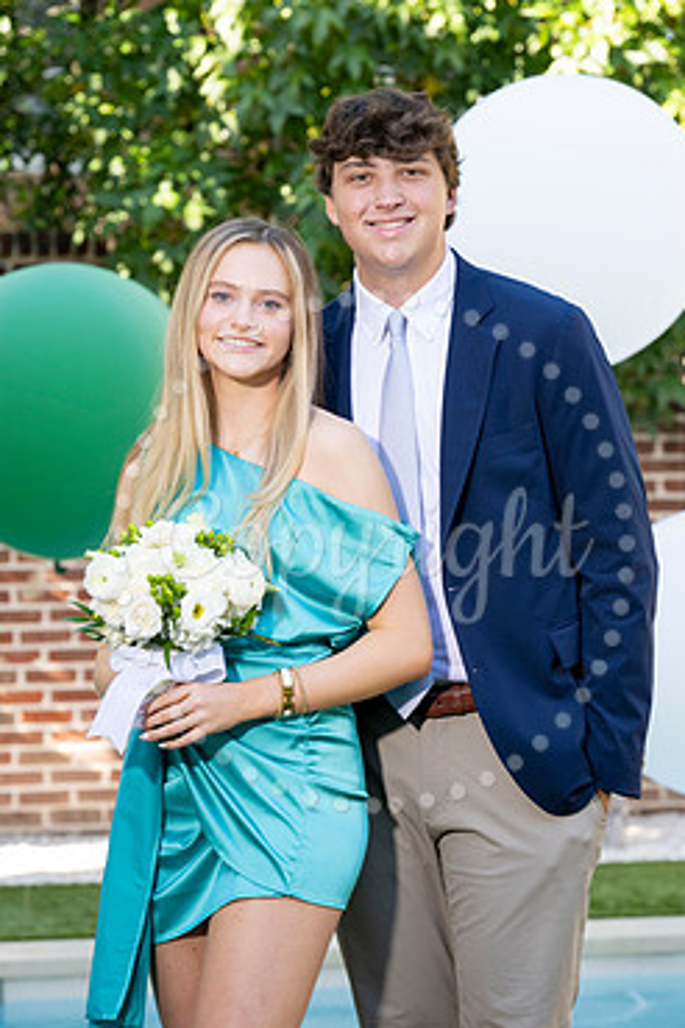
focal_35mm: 134
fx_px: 3824
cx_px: 373
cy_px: 549
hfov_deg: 10.2
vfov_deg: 15.3
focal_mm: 110
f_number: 5.6
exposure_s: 1/200
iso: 400
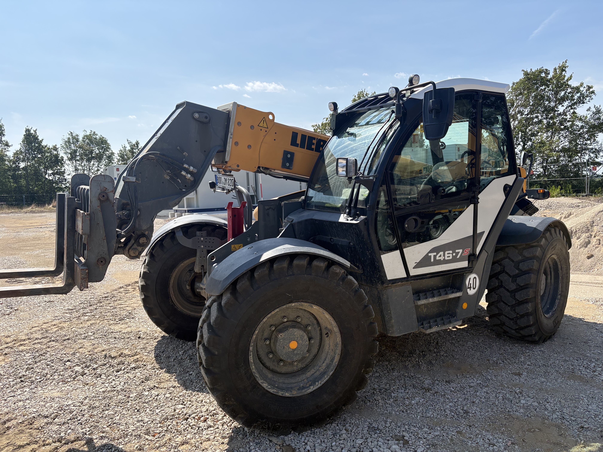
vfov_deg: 53.1
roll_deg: +1.5
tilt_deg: -4.9
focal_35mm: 26
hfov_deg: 67.3
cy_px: 226
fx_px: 453
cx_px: 302
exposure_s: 1/3623
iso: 50
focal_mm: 5.96
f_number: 1.6
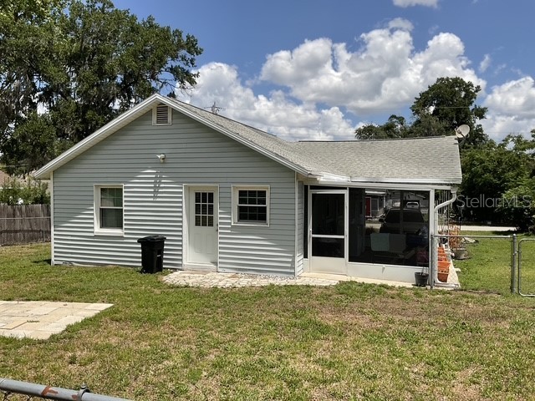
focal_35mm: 29
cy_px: 200
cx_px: 268
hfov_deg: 61.7
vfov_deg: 48.2
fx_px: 448
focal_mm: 3
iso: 16
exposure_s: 1/2801
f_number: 1.8
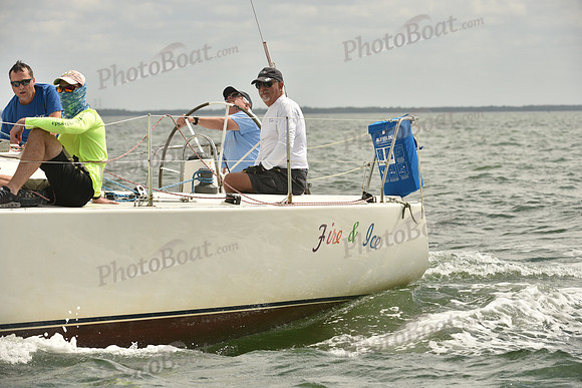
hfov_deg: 10.3
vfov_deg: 6.9
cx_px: 291
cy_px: 194
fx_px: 3234
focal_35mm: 200
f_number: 9
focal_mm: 200
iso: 400
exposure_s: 1/1250
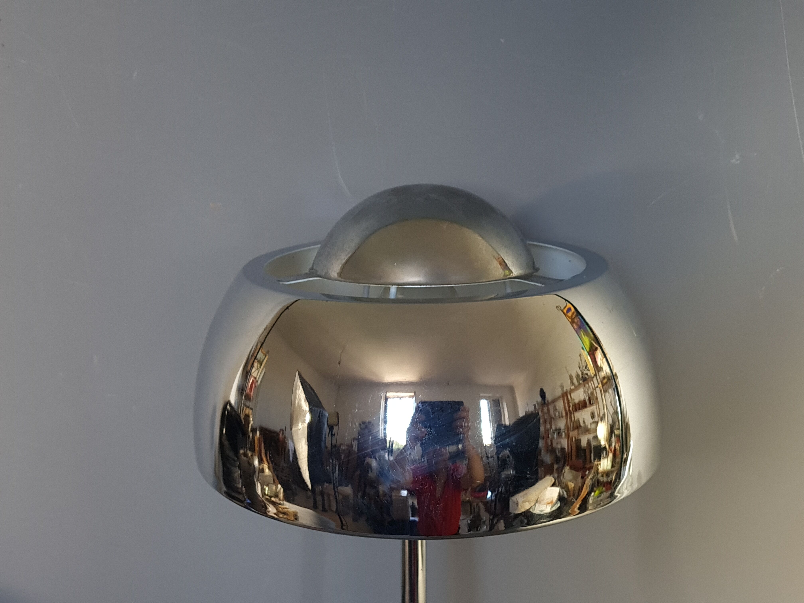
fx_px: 604
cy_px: 302
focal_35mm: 26
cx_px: 402
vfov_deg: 53.1
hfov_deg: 67.3
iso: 160
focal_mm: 5.4
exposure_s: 1/50
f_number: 1.8
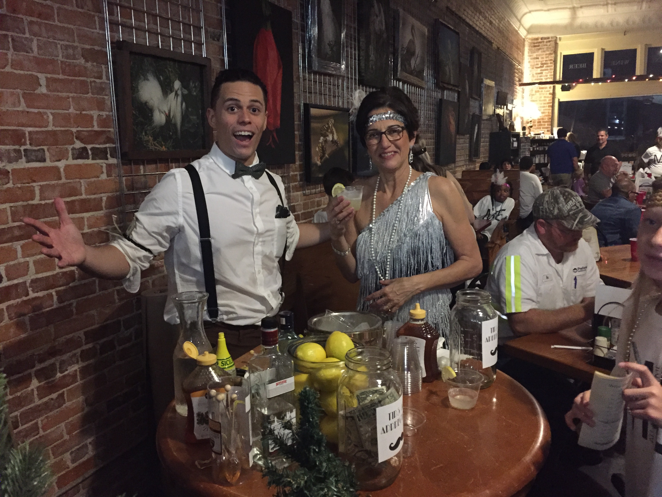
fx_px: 555
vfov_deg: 48.2
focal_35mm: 29
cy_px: 248
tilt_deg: -9.8
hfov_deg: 61.7
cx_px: 331
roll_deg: +1.0
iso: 500
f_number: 2.2
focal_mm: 4.15
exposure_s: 1/15
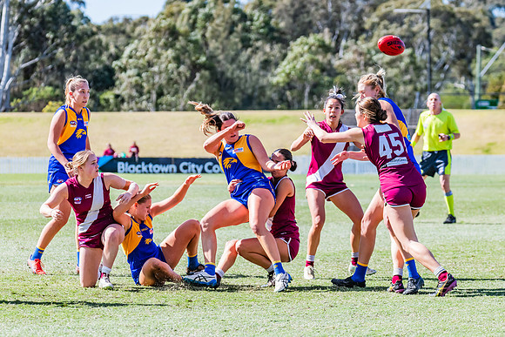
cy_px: 161
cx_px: 247
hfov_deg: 8.5
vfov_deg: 5.7
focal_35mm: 243
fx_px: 3403
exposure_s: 1/1600
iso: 800
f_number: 7.1
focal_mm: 210
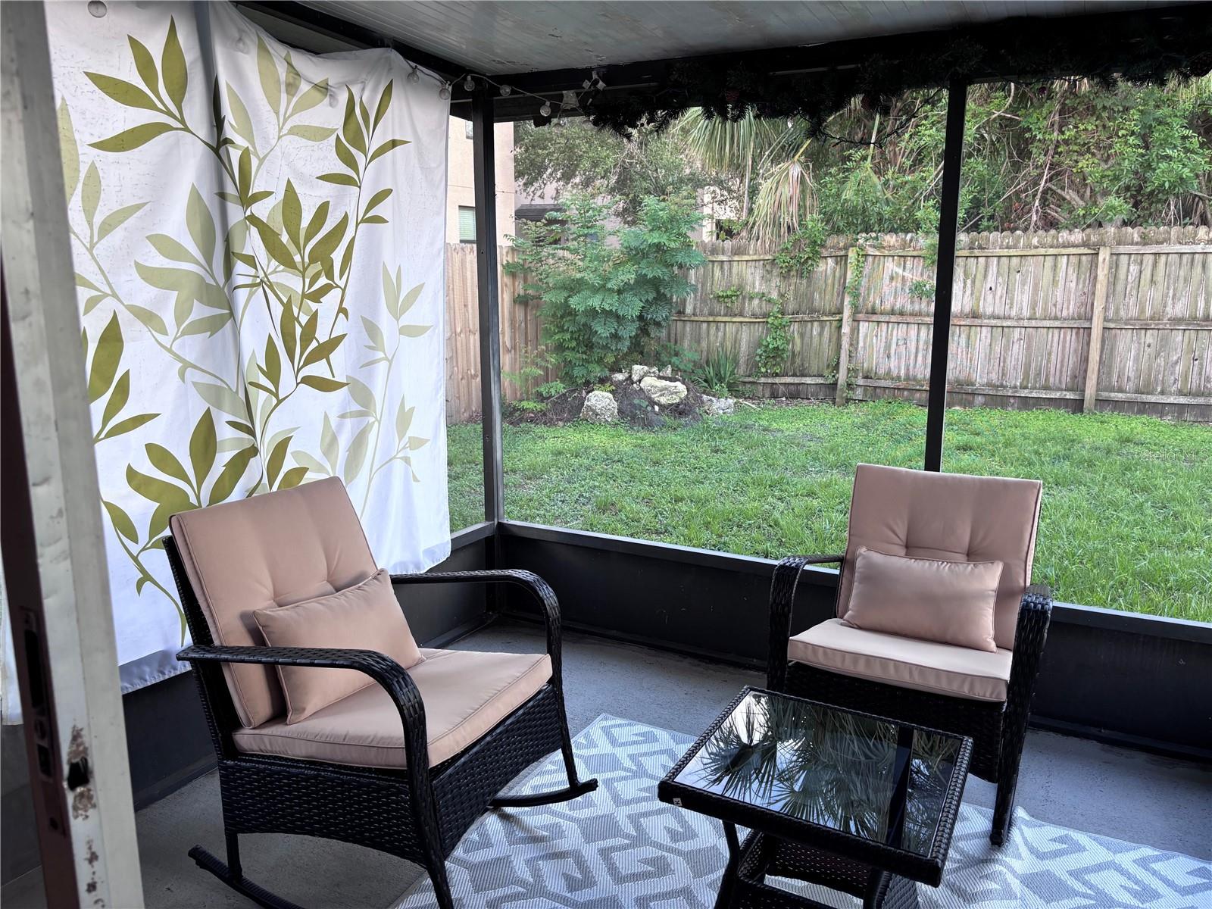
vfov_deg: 53.1
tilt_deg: -12.1
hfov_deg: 67.3
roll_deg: -0.7
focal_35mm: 26
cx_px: 606
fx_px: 910
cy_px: 454
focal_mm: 5.96
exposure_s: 1/121
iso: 80
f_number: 1.6
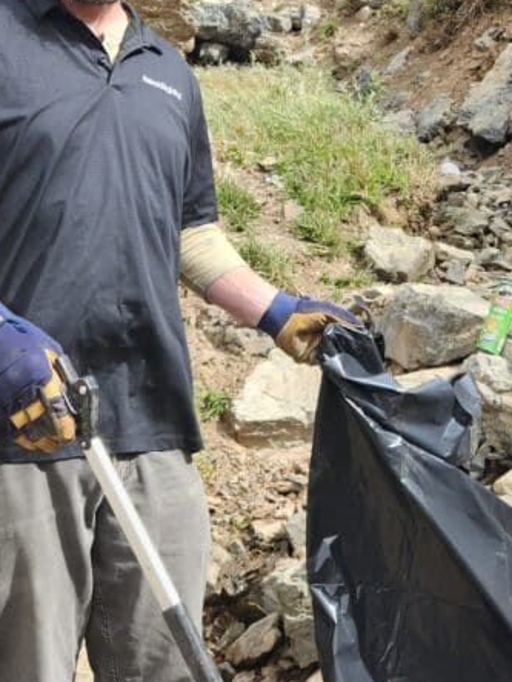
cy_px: 126
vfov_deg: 34.9
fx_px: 1045
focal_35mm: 53
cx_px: 470
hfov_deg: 26.5
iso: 20
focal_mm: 5.4
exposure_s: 1/560
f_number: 1.8
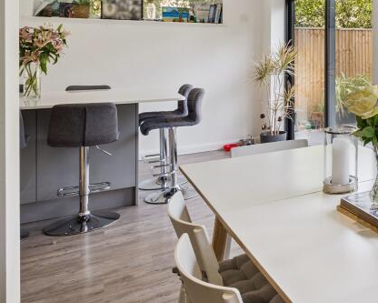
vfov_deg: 39.0
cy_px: 73
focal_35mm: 37
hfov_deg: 37.5
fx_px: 414
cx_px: 450
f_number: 7.1
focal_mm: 16
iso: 500
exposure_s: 1/100
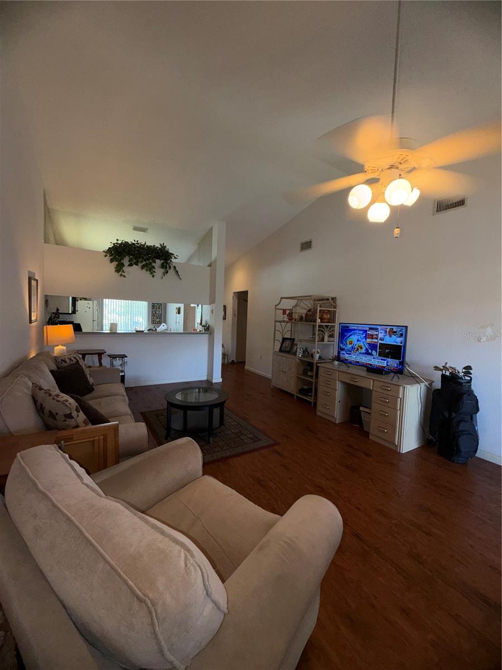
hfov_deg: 85.7
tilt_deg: -4.1
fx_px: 271
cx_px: 251
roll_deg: -2.9
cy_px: 335
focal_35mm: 14
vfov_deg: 102.1
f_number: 2.2
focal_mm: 2.22
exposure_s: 1/60
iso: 40
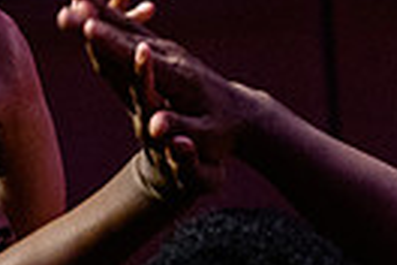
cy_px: -150
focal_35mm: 891
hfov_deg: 2.3
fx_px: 9825
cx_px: 386
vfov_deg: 1.5
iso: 5000
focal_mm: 180
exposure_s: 1/400
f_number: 8
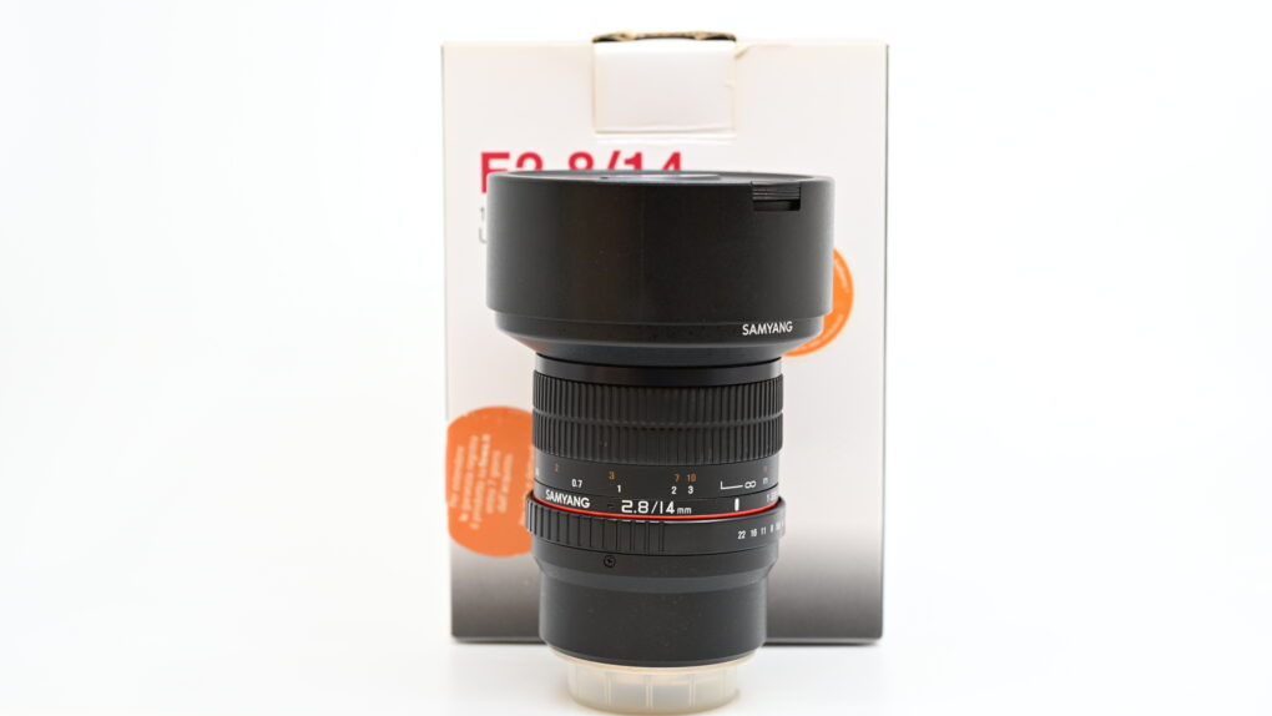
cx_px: 637
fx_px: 2058
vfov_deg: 19.7
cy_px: 334
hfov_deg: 34.4
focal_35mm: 61
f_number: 6.3
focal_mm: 58
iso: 800
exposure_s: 1/160
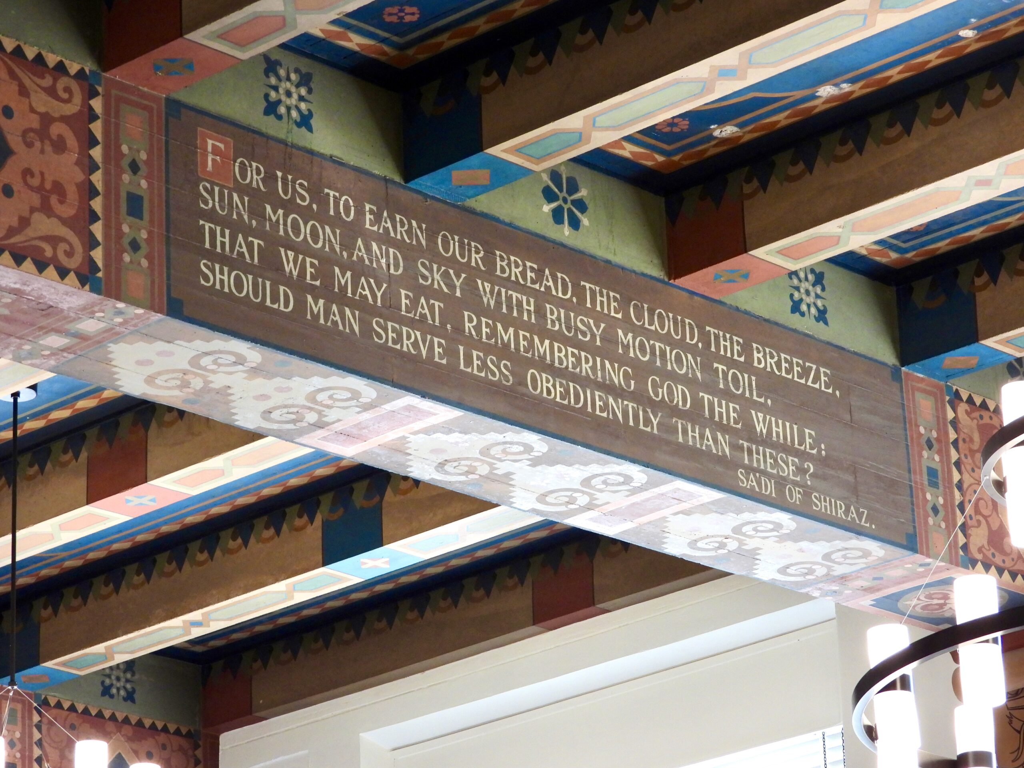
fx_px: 3698
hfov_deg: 15.8
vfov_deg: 11.9
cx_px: 512
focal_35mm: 125
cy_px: 384
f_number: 4
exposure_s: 1/50
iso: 400
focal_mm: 22.3
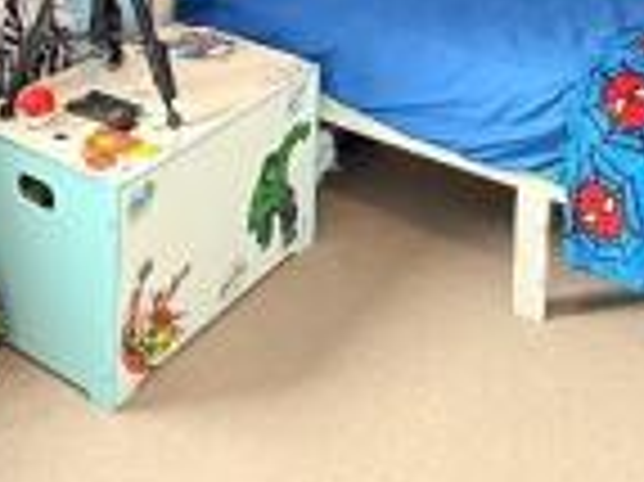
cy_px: -322
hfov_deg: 33.8
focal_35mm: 57
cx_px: 317
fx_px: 1060
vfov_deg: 20.3
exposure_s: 1/67
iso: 320
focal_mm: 2.22
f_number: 2.2
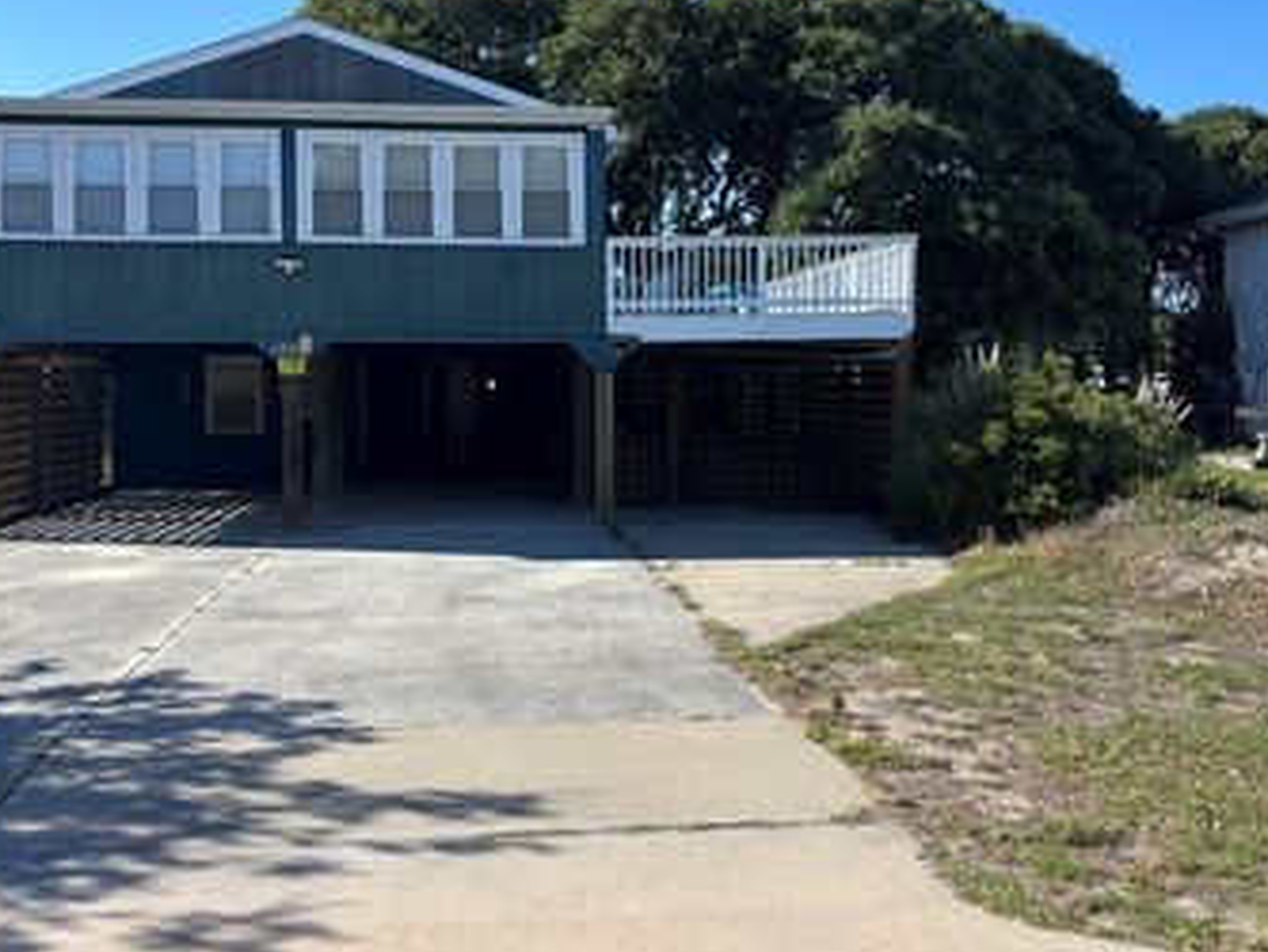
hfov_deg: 47.8
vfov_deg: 36.8
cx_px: 594
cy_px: 417
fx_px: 1429
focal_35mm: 39
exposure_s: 1/2513
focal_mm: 5.96
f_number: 1.6
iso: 50
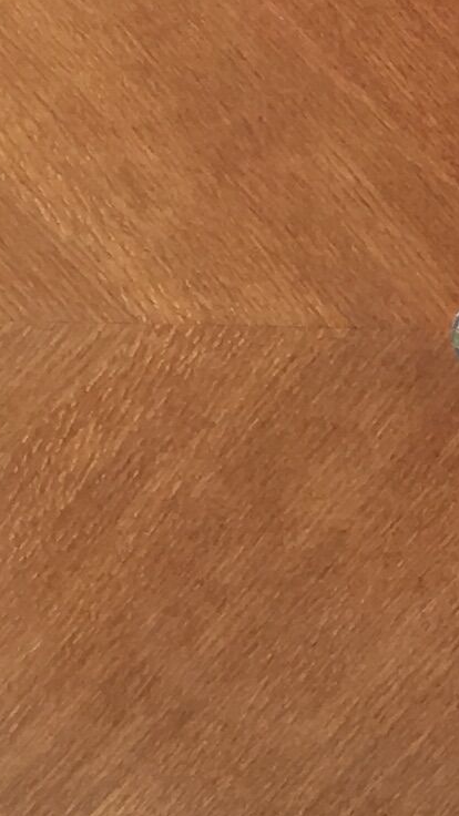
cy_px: 323
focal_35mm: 173
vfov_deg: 12.4
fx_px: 3743
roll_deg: +0.3
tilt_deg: -4.6
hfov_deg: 6.6
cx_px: 1224
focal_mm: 4.15
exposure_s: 1/50
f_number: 2.2
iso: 32
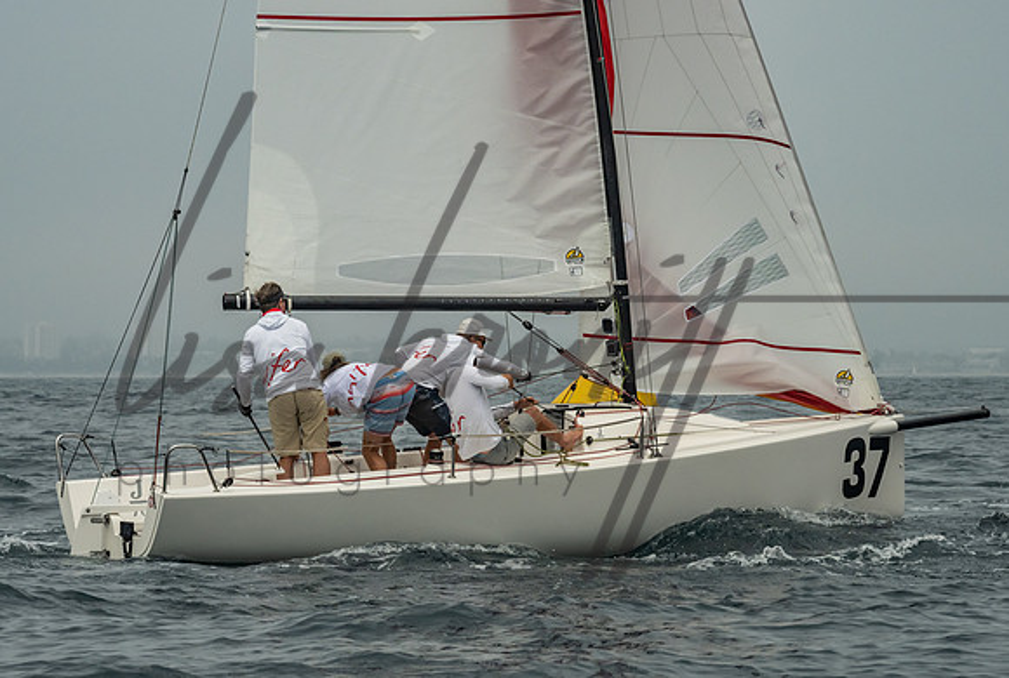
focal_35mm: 137
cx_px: 465
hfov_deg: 14.9
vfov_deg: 10.1
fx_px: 3848
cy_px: 293
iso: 800
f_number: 9
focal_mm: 110
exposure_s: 1/3200
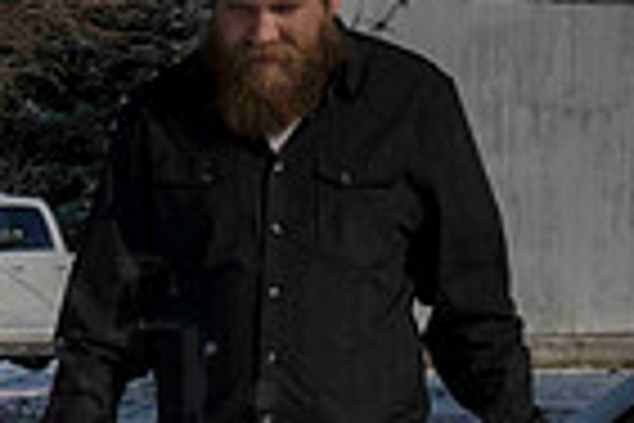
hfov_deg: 7.5
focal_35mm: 272
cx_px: 9
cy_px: 837
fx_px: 4790
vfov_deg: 5.0
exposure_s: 1/640
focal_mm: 85
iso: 800
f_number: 29
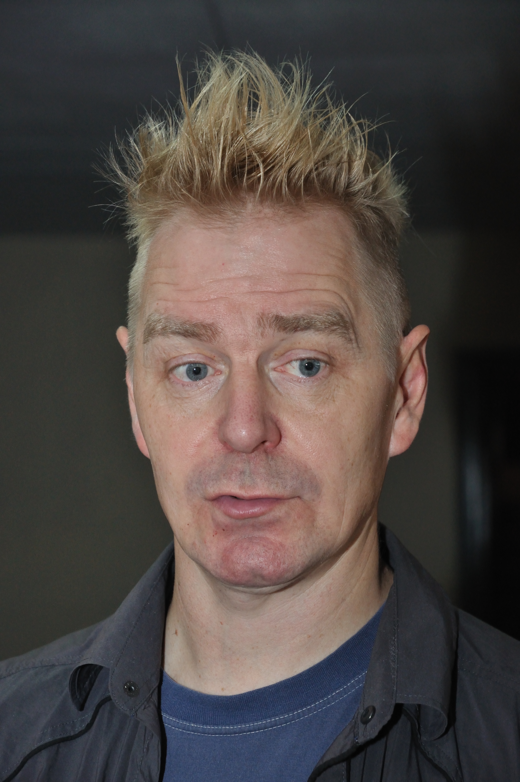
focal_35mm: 120
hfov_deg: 11.4
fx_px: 2607
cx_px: 260
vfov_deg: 17.1
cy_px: 391
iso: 800
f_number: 5.6
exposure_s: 1/60
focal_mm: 80
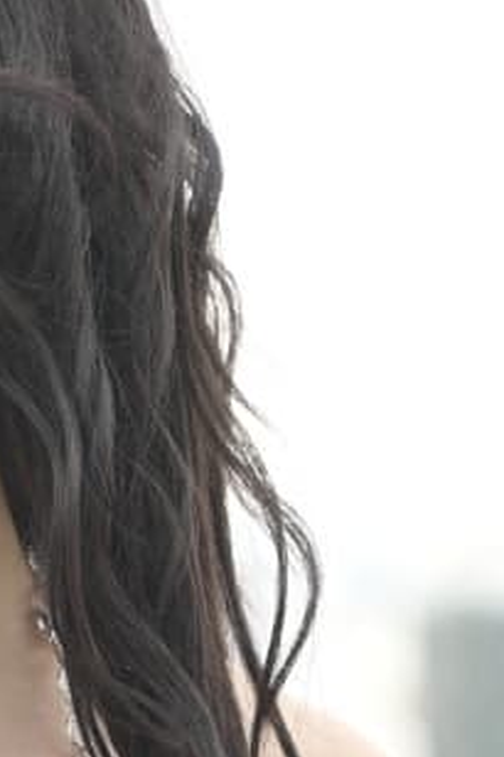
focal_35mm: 491
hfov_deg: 2.8
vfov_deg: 4.2
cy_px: 1204
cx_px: -263
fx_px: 10322
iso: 160
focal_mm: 84
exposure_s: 1/400
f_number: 4.5
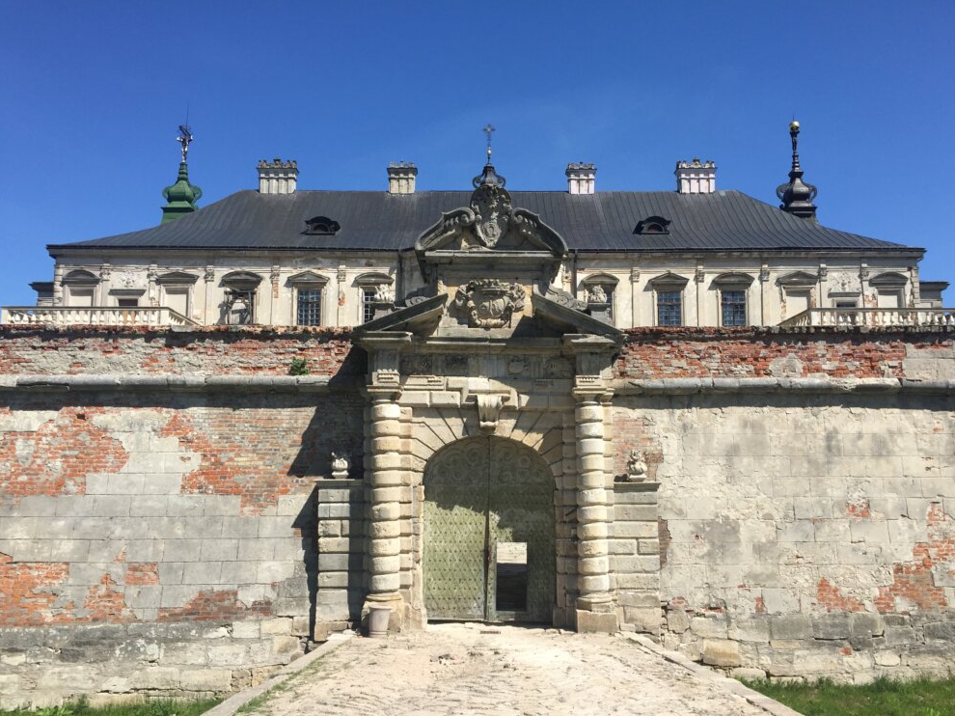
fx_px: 827
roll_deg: -1.4
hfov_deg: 60.0
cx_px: 491
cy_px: 370
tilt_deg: +6.3
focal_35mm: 30
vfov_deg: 46.8
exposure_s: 1/2198
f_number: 2.2
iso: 32
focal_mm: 4.15
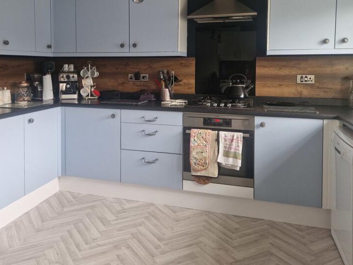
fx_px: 336
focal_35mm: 33
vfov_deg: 42.3
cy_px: 86
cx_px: 140
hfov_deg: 54.9
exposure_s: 1/100
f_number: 1.8
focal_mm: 5.4
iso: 200
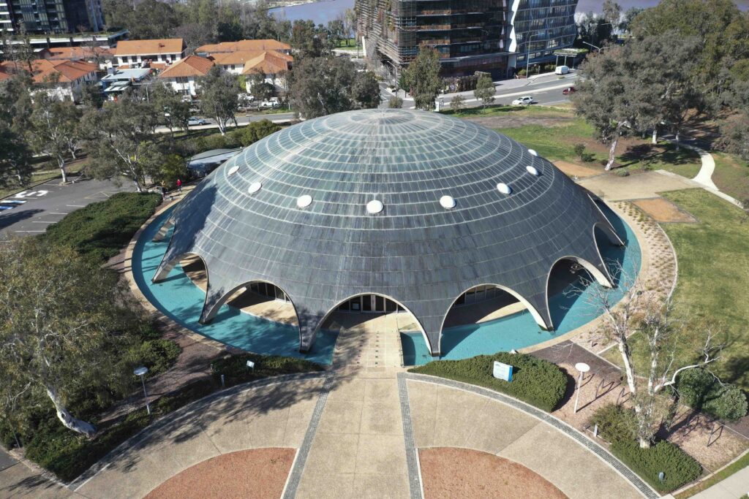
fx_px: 583
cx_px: 374
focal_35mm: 28
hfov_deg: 65.5
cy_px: 250
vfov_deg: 46.4
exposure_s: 1/100
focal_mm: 10.26
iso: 100
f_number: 4.5
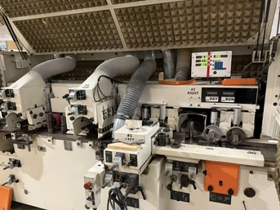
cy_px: 120
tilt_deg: -14.4
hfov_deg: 63.5
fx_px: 226
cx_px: 138
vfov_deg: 49.6
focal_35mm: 28
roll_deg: +2.2
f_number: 1.78
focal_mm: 6.76
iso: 640
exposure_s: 1/40
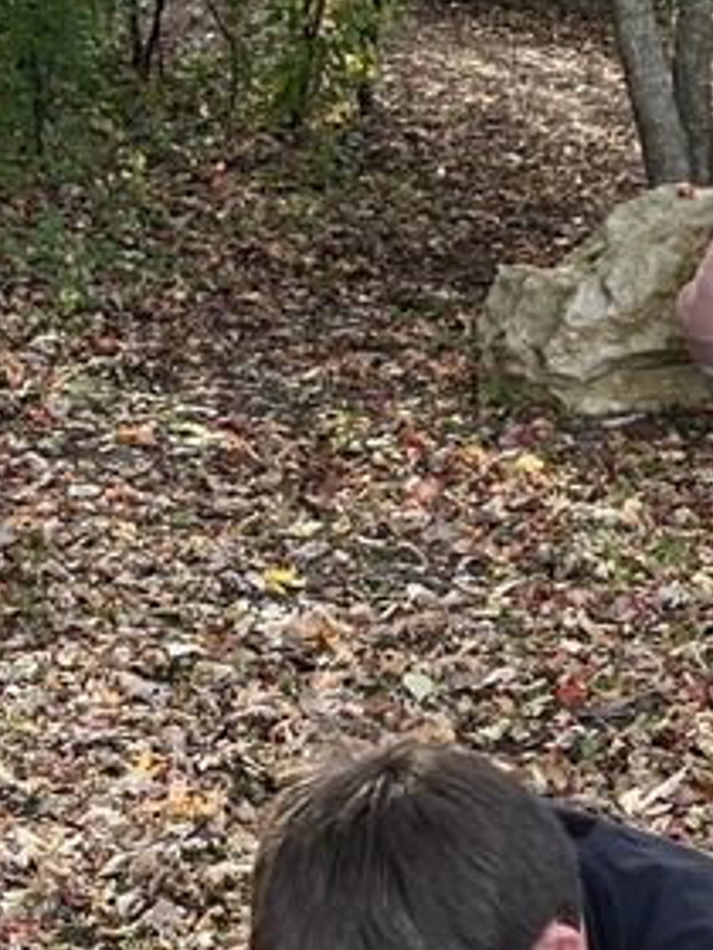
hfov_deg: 15.1
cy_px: 960
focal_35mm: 95
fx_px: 2609
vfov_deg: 20.0
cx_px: 825
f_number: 1.6
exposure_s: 1/207
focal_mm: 5.1
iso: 40
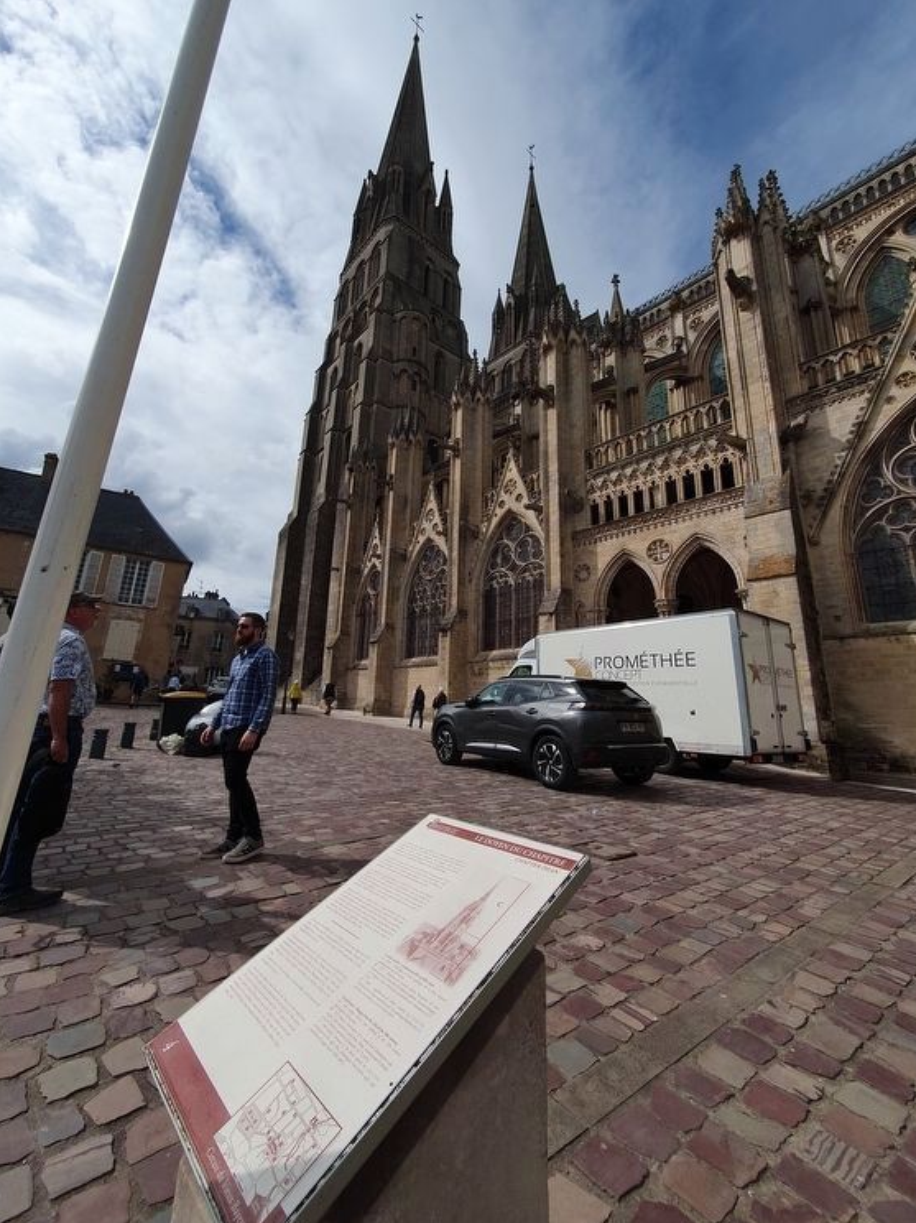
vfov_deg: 102.0
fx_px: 494
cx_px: 436
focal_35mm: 14
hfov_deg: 85.6
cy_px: 578
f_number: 2.2
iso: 50
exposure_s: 1/2344
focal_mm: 1.8
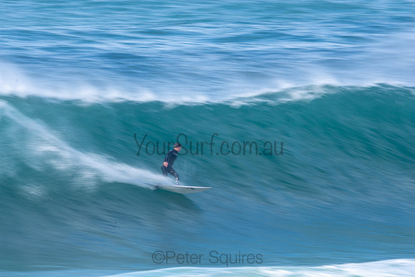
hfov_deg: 2.7
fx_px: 8647
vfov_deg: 1.8
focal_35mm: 750
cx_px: 208
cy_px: 138
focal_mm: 500
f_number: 18
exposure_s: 1/30
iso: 100
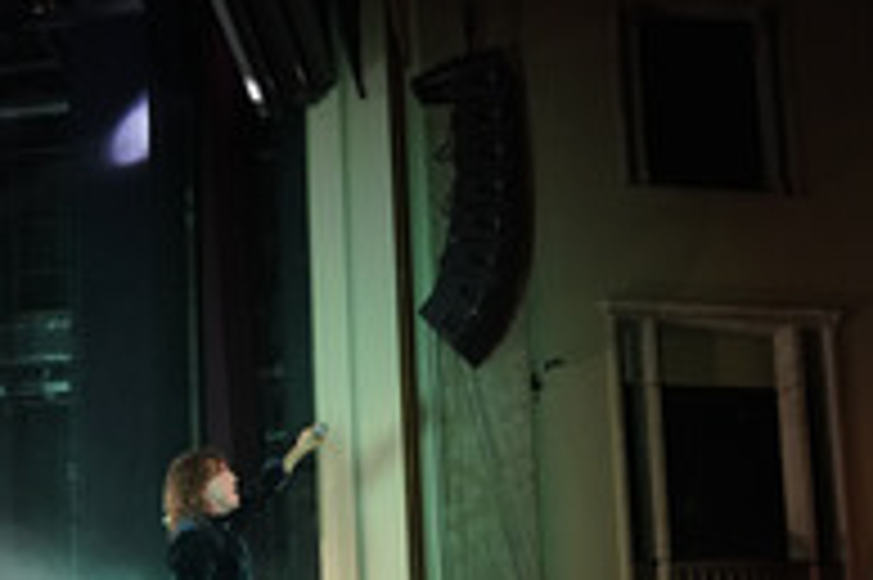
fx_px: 1575
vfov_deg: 20.0
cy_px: 629
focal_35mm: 65
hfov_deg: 30.0
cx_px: 133
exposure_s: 1/320
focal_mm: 28
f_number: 5.6
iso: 2500
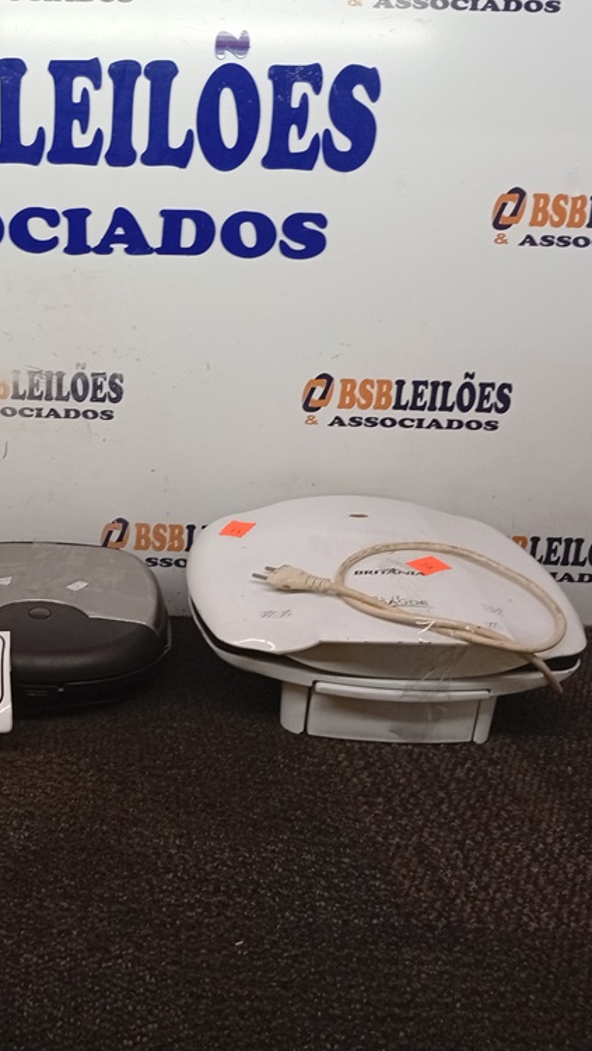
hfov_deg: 28.3
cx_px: 35
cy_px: 530
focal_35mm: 40
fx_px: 1115
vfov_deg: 50.5
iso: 193
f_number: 1.8
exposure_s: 1/30
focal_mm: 3.98
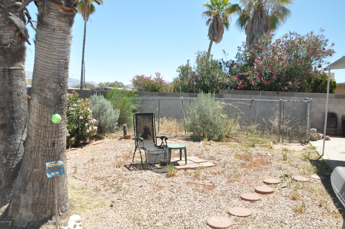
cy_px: 114
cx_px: 172
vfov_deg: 47.8
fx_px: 258
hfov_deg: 67.4
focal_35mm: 27
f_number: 7.1
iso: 2000
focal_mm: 18
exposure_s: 1/4000
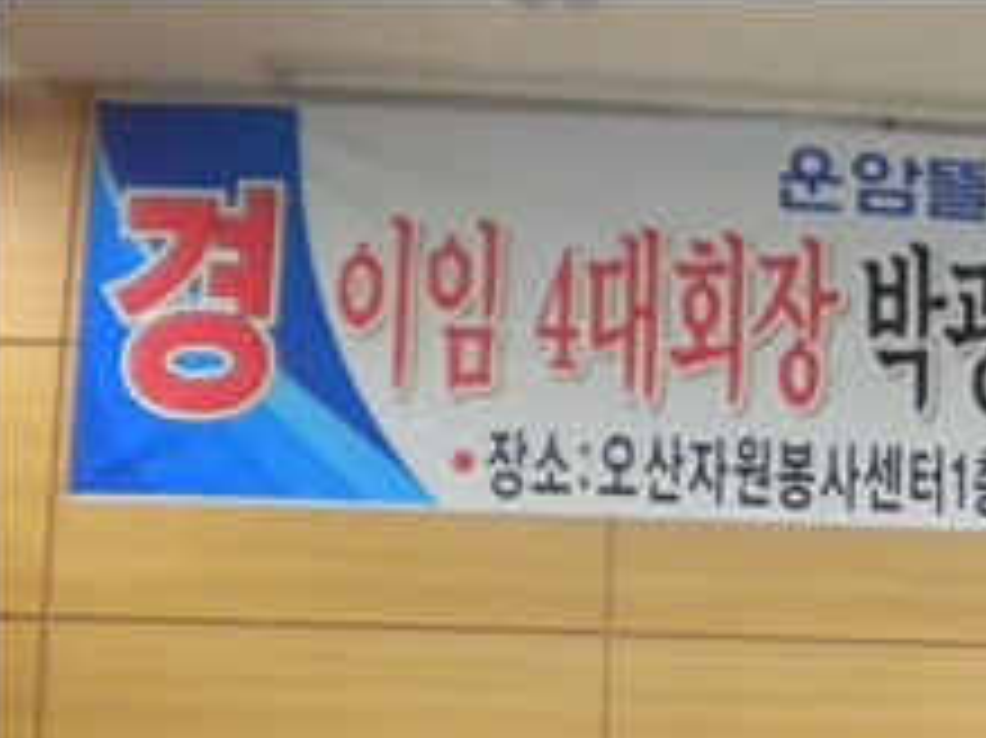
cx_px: 1112
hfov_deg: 22.9
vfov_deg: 17.7
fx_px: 2277
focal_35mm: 80
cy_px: 835
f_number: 3.1
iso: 400
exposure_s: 1/30
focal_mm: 6.3
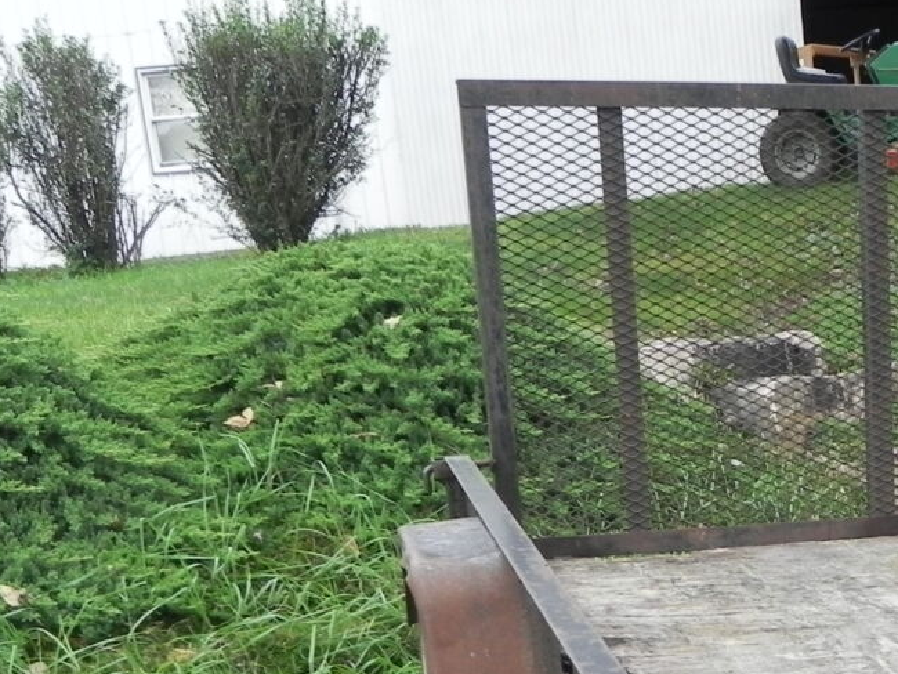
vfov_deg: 21.4
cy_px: 800
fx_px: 1661
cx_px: 1013
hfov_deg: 27.4
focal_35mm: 64
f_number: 4.5
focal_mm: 4.6
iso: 160
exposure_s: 1/116
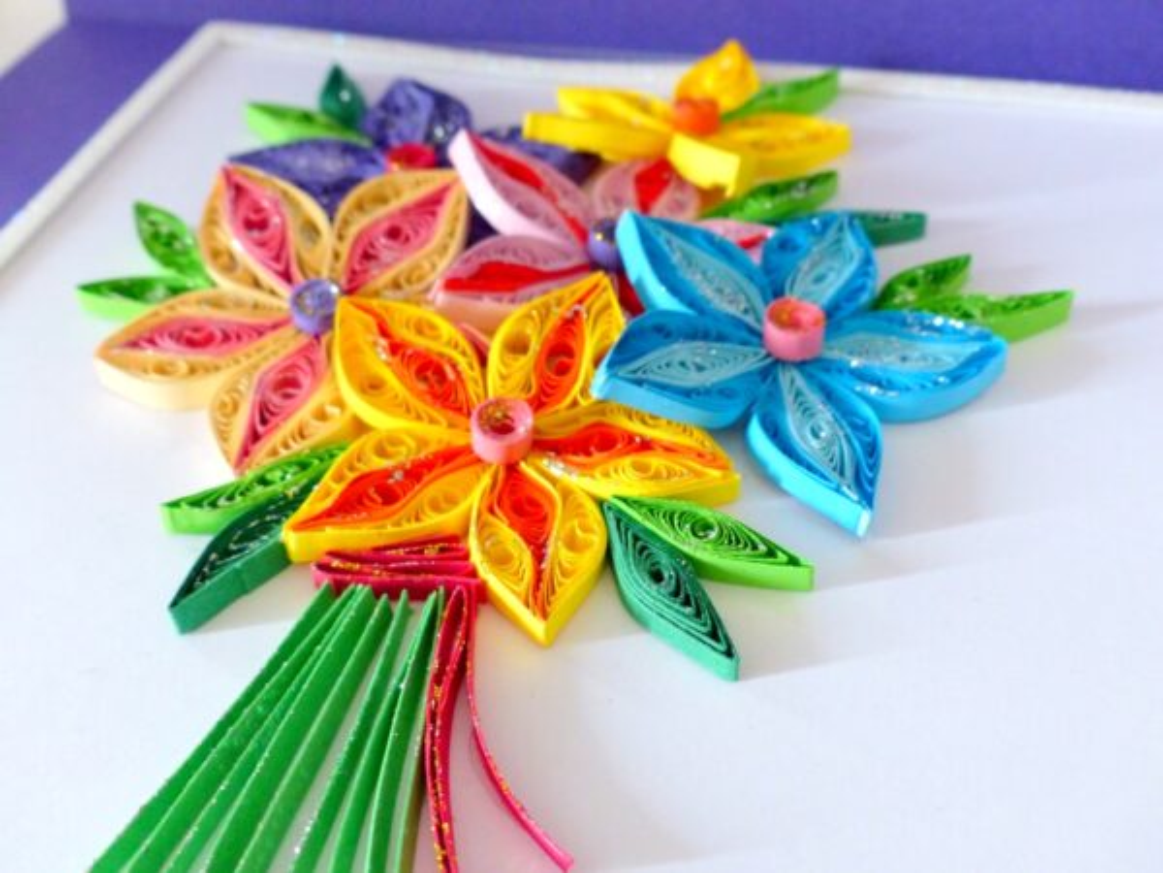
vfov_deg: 37.7
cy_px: 436
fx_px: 1277
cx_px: 582
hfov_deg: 49.0
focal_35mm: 38
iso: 400
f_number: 2.8
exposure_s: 1/40
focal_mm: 6.8
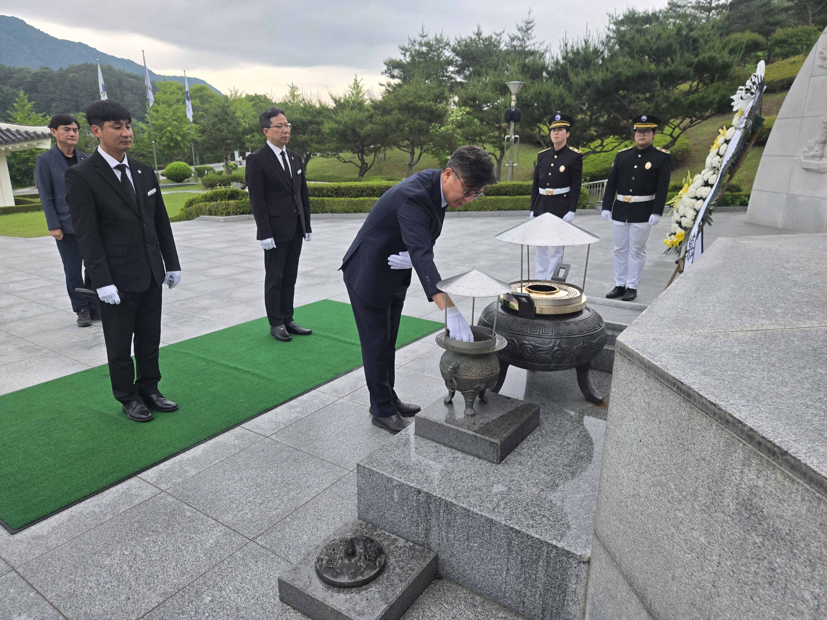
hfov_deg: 73.9
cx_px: 414
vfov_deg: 58.9
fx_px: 549
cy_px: 310
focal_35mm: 23
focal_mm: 5.4
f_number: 1.8
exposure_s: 1/852
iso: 80
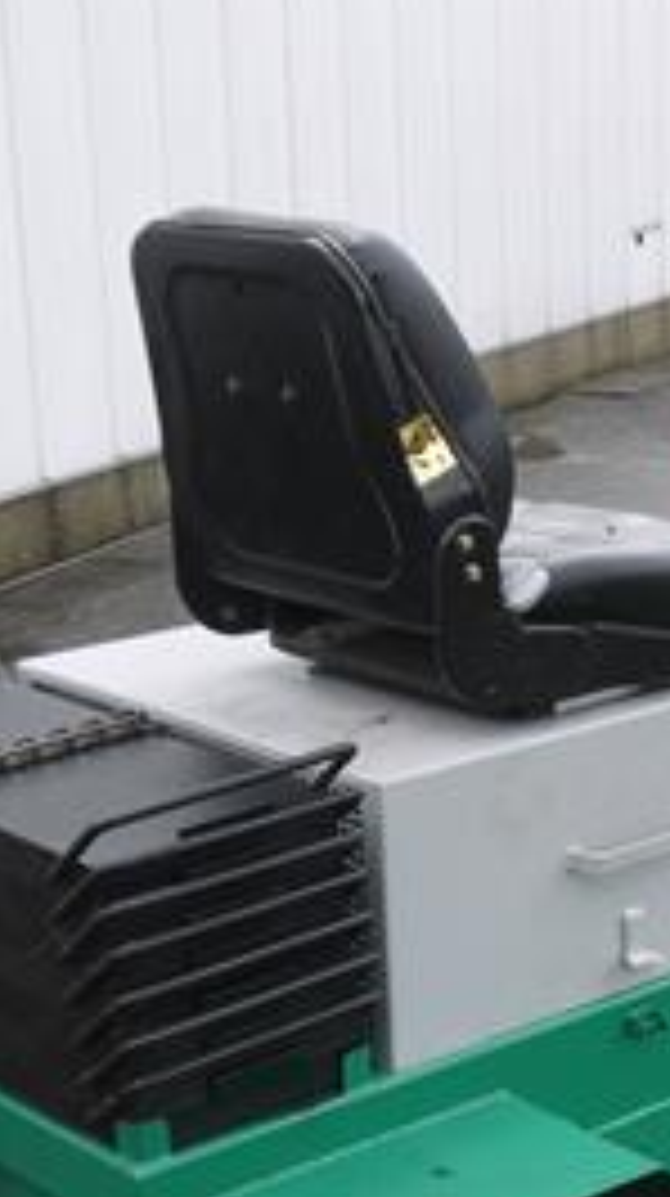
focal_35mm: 84
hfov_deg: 14.1
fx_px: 2661
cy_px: 909
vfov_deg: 25.0
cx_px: 710
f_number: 4.5
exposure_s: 1/125
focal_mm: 16
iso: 100
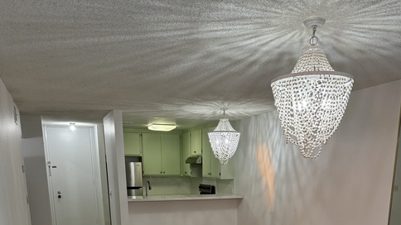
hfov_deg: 55.3
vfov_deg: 28.8
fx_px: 383
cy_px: 265
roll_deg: -0.1
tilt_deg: -14.3
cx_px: 206
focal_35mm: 36
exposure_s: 1/120
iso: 250
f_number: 1.78
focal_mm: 6.76
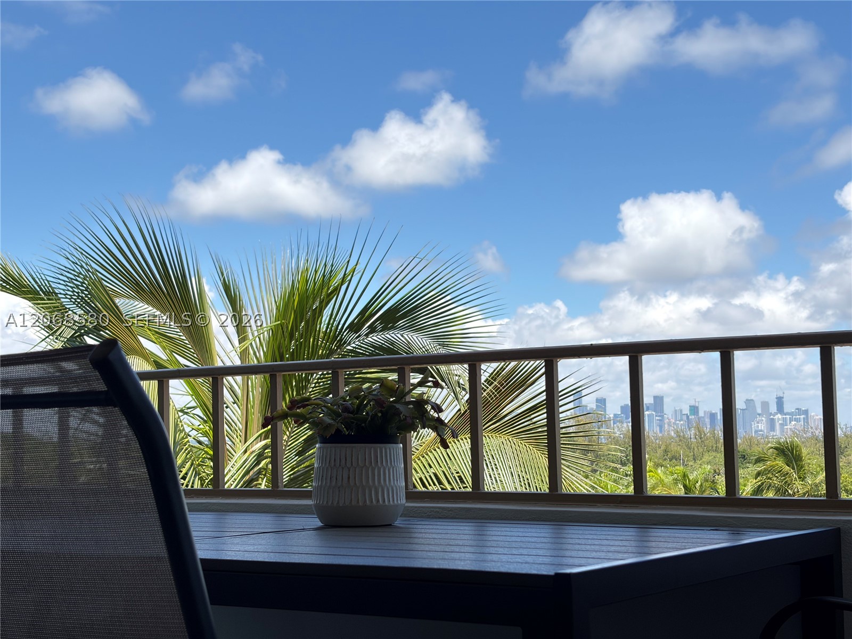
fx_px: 1280
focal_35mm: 52
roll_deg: +1.6
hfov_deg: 36.8
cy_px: 320
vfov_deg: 28.0
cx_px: 426
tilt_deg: +5.1
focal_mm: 5.96
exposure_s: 1/1667
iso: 50
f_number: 1.6
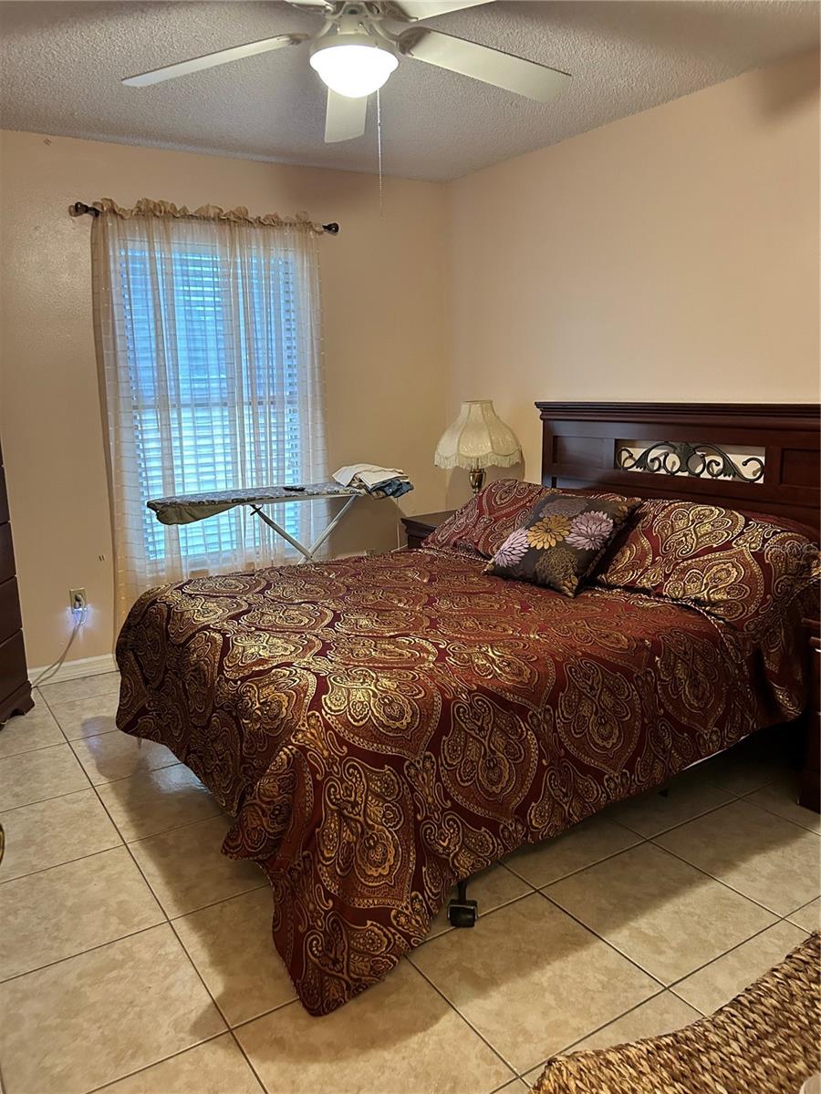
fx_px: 822
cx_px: 410
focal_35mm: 26
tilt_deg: -10.7
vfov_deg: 67.3
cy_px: 547
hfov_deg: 53.1
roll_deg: +1.8
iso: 400
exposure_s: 1/40
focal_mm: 5.7
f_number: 1.5
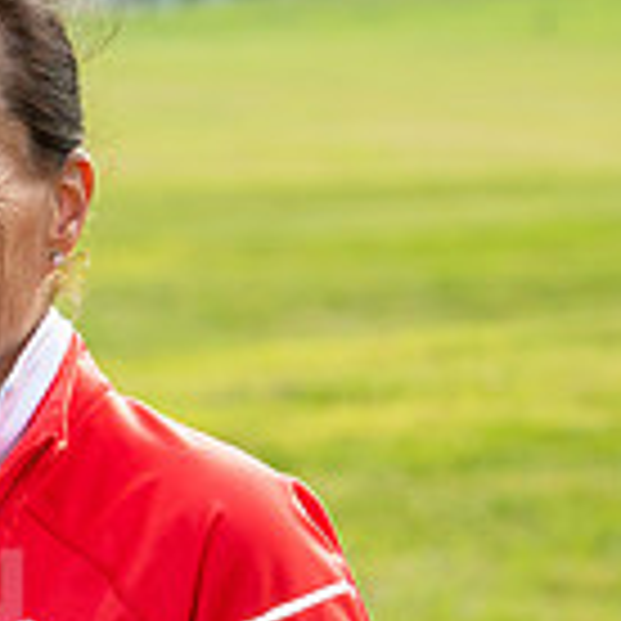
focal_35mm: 502
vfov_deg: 3.5
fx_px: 10189
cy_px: 613
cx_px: -500
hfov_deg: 3.5
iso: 200
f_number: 8
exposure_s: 1/200
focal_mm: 116
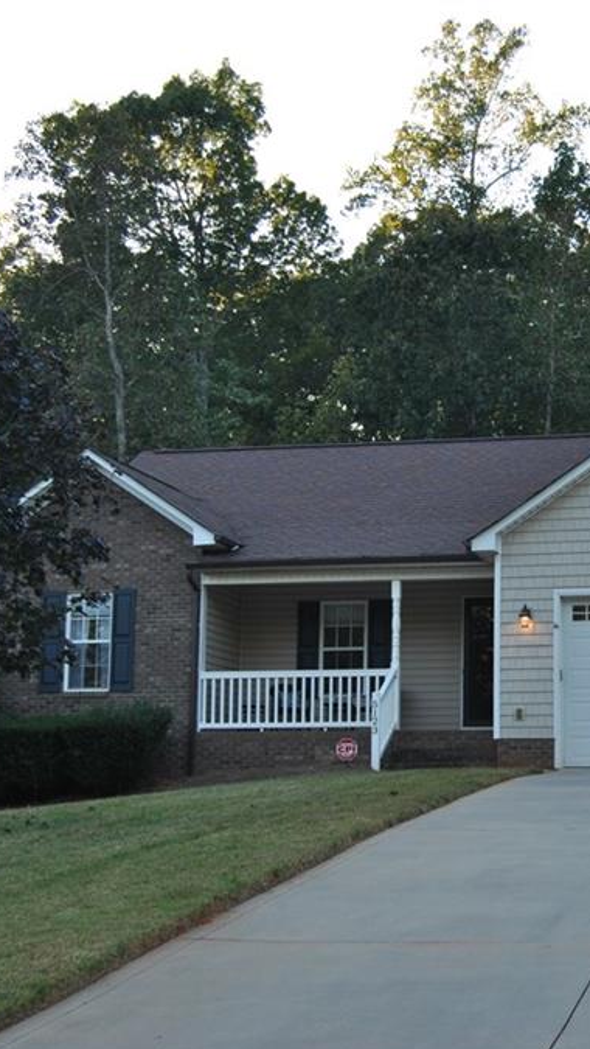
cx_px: 526
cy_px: 530
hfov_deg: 19.1
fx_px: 1723
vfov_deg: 33.8
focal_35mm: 62
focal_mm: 26
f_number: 4
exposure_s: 1/200
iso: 100
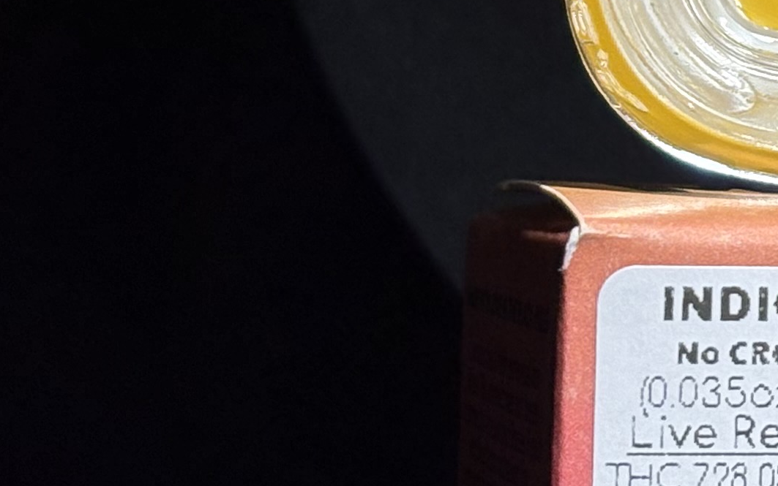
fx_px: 4433
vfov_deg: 6.3
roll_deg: -0.1
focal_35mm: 209
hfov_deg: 9.6
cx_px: 1344
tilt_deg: +1.3
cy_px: 77
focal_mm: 5.96
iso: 50
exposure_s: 1/2451
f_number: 1.6
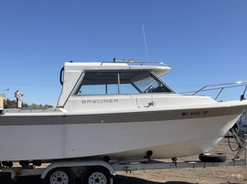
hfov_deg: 43.7
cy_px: 135
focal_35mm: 43
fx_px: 307
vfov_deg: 33.0
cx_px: 99
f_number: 1.8
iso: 25
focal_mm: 3
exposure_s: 1/1984
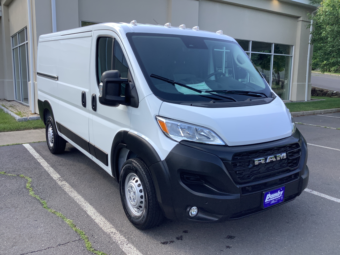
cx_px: 170
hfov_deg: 58.4
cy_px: 128
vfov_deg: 45.4
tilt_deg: -9.3
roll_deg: -0.5
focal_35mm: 31
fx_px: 304
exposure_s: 1/394
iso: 25
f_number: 2.4
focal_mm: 3.3
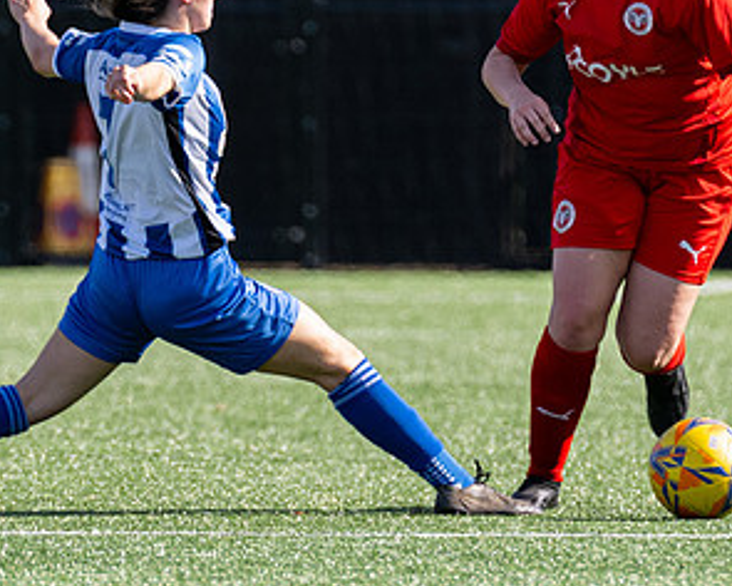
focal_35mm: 1251
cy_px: 147
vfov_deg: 1.2
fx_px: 27102
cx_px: 48
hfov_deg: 1.5
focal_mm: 300
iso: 400
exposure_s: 1/1600
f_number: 4
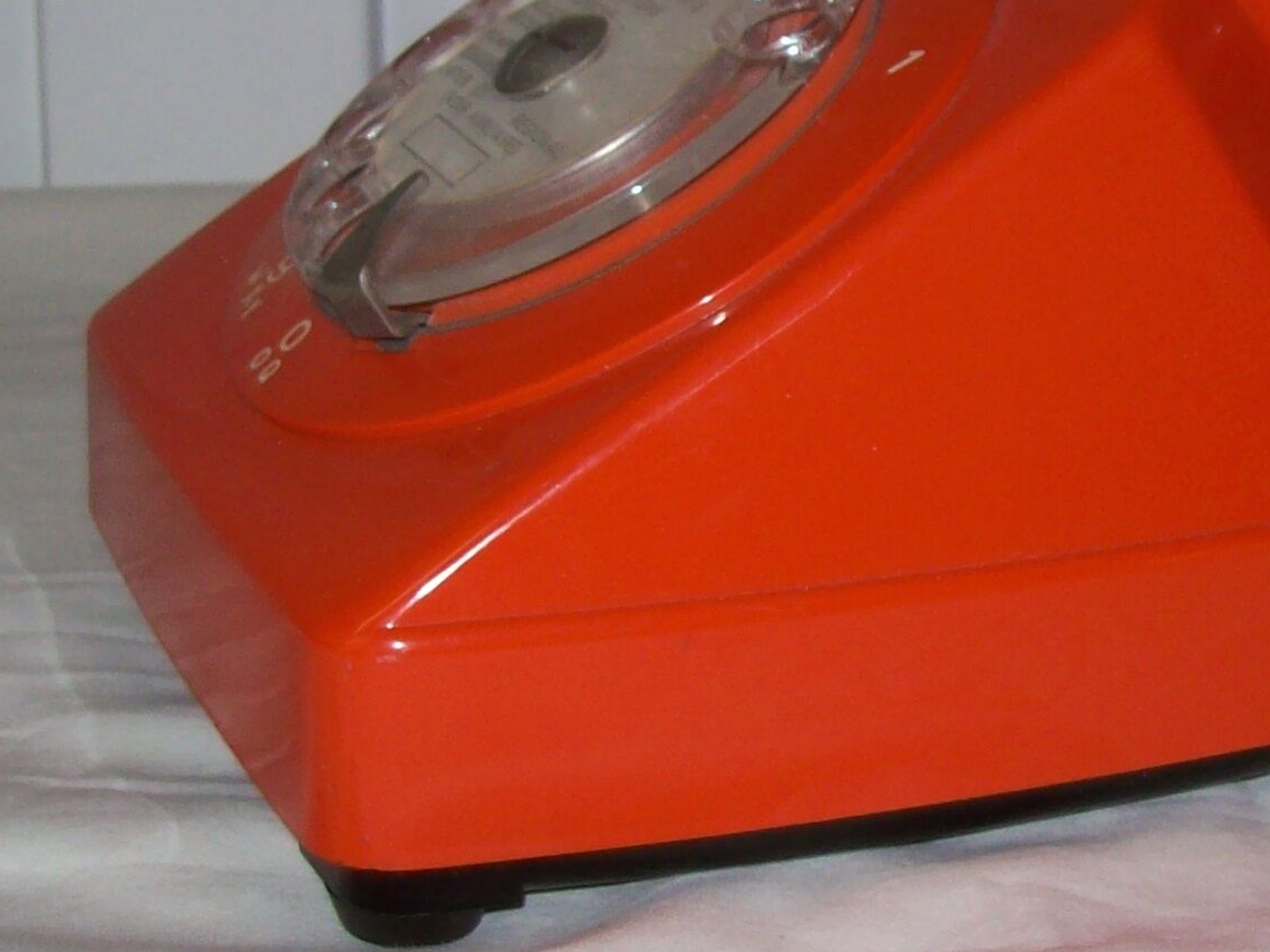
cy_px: 361
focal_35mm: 90
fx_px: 3302
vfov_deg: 16.4
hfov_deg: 21.4
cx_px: 1064
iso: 80
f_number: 2.7
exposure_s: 1/64
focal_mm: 6
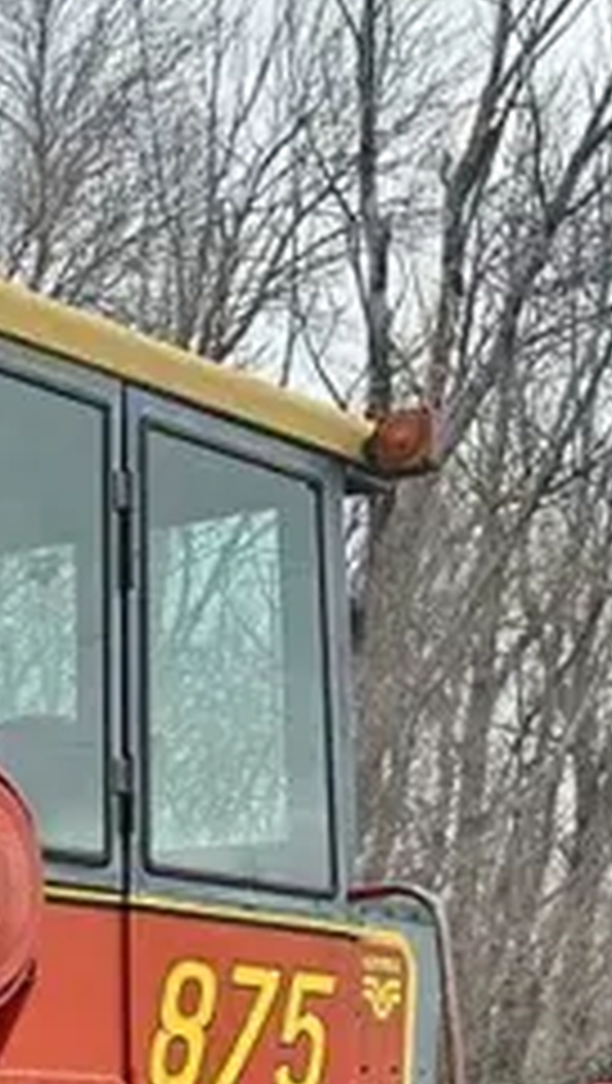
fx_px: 2993
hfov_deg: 11.2
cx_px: -302
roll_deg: -1.9
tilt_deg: -2.5
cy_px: 1336
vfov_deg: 19.2
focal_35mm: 104
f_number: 1.78
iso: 80
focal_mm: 6.86
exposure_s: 1/980
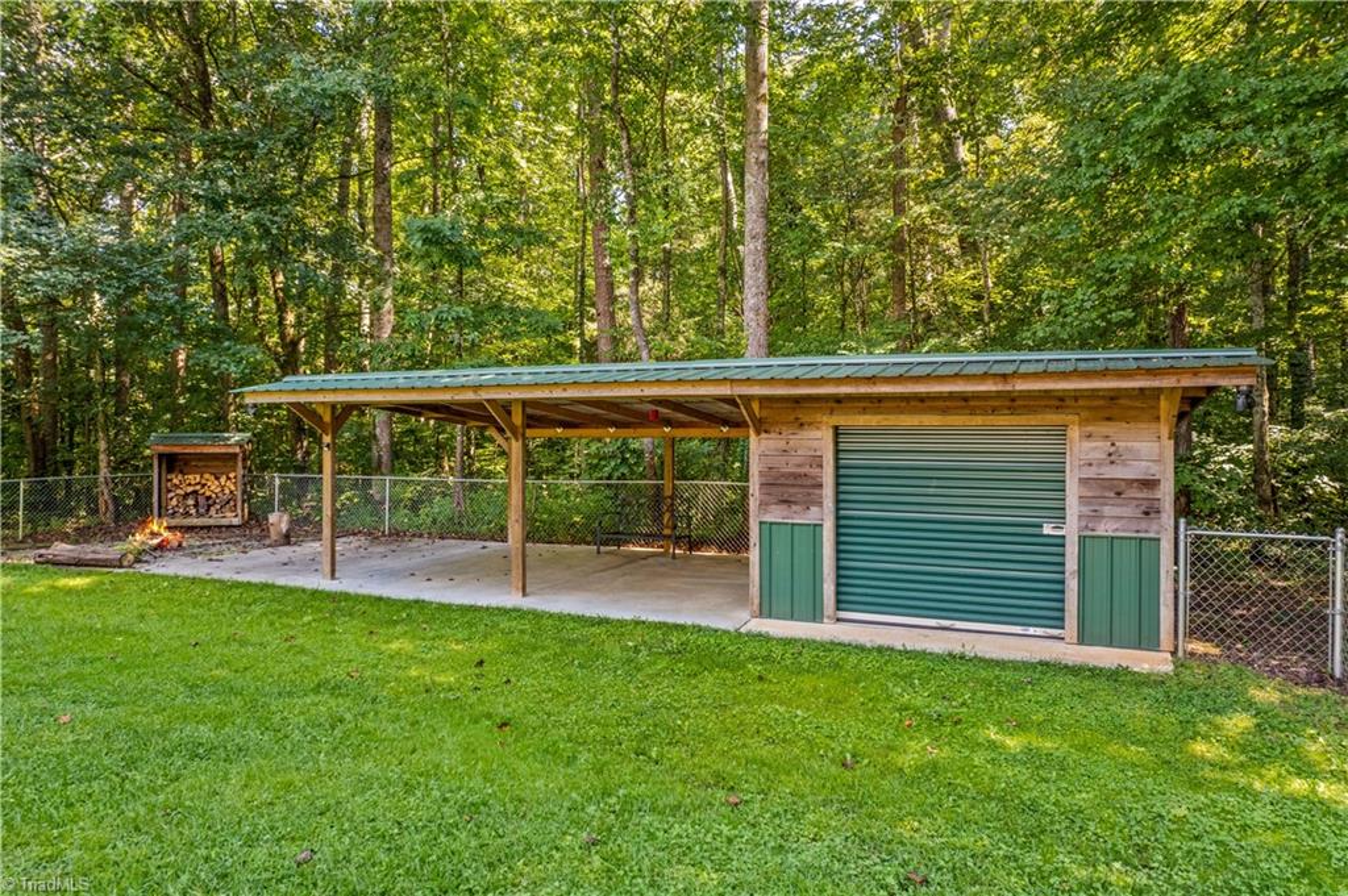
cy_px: 448
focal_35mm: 22
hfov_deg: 78.6
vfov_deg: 57.1
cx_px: 674
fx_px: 823
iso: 100
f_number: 2.8
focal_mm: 8.38
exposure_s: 1/50
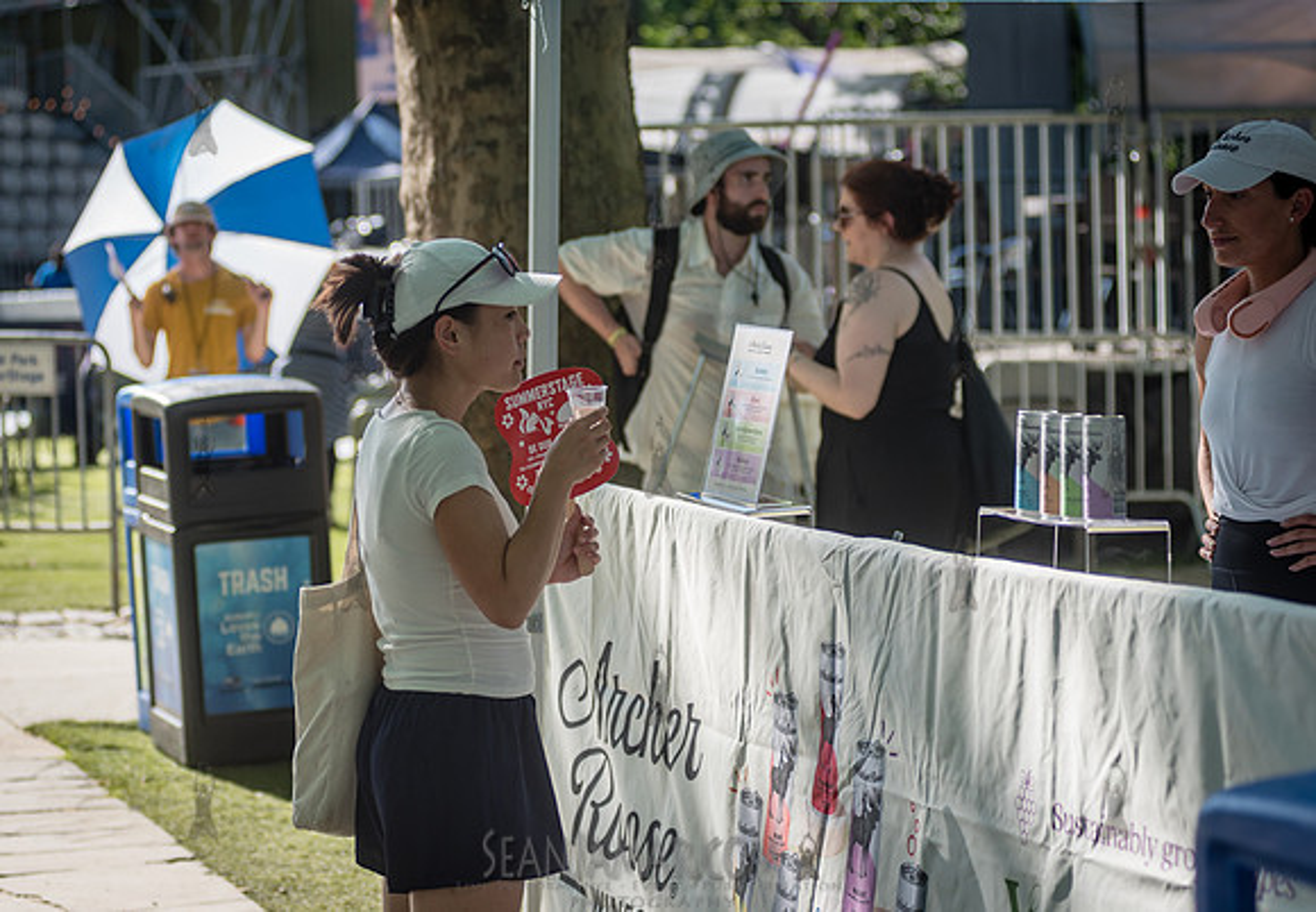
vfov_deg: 15.0
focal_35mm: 94
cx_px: 537
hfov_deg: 21.5
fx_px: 3463
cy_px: 433
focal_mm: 80
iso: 160
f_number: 3.2
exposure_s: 1/1000
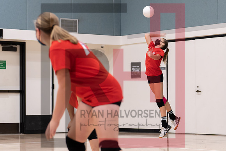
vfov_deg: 11.9
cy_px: 84
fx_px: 723
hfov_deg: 17.5
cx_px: 201
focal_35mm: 115
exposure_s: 1/250
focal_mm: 50
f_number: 2
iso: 320
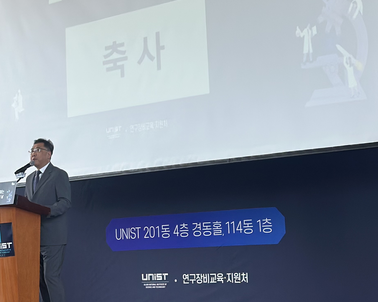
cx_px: 91
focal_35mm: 103
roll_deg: +1.8
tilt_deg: +12.1
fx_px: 1152
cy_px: 11
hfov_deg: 18.5
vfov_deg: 14.7
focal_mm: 6.86
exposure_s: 1/246
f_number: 1.78
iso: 80
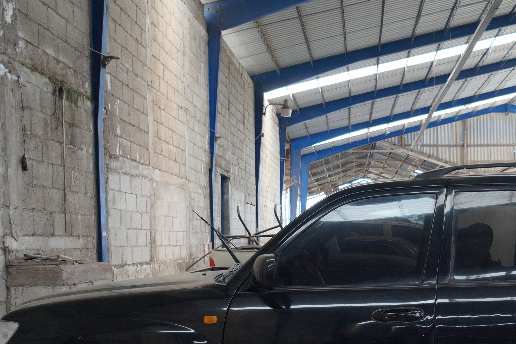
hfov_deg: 37.7
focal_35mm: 51
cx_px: 399
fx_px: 731
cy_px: 293
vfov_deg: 25.8
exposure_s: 1/80
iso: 200
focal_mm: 18
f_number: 4
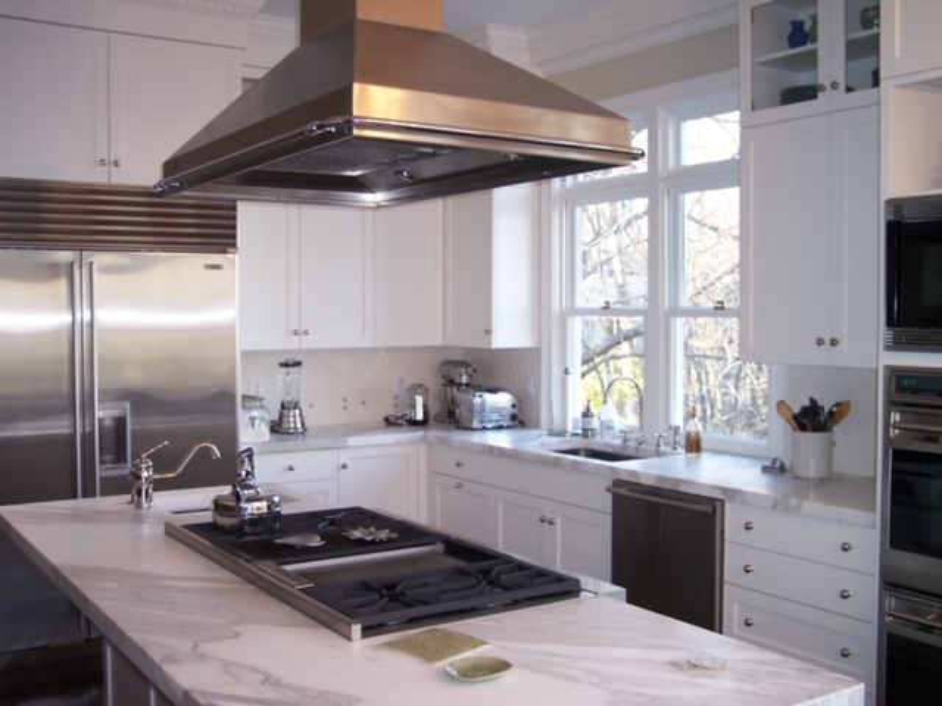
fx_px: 1034
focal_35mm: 38
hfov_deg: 49.0
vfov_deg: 37.7
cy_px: 353
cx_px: 471
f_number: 2.8
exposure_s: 1/30
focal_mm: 8
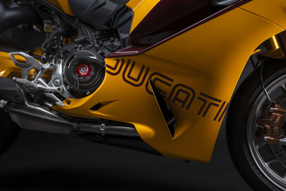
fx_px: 274
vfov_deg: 38.4
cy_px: 96
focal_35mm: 34
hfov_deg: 55.1
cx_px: 143
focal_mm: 34.5
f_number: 11
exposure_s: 1/160
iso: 100
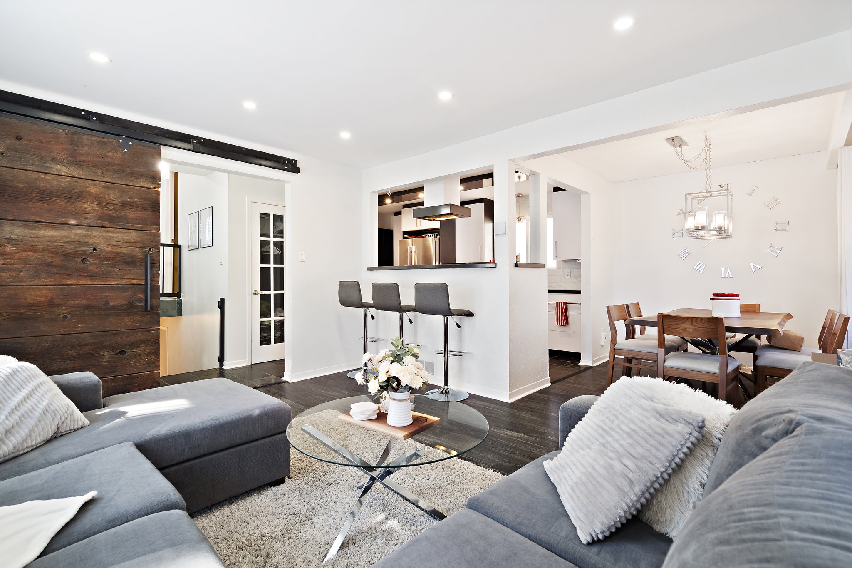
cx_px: 426
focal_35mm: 16
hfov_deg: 96.7
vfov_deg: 73.7
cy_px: 284
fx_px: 379
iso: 1600
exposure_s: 1/15
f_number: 6.3
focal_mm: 16
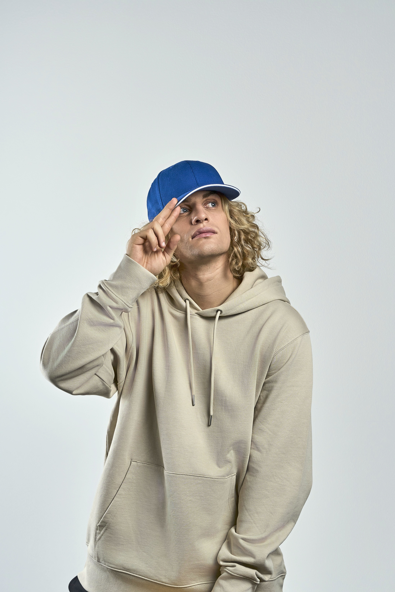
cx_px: 198
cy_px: 296
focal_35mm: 75
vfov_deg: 27.0
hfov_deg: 18.2
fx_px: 1234
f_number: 9
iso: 320
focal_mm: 50
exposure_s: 1/160
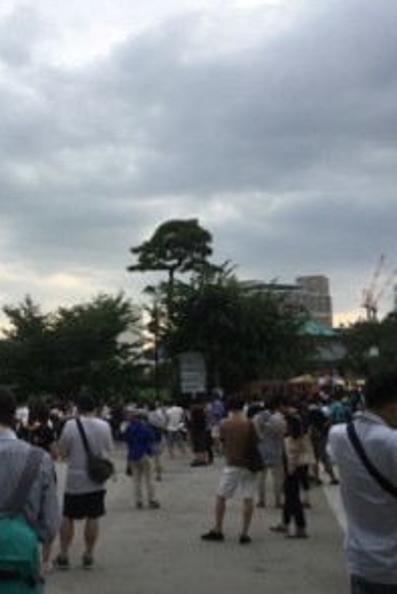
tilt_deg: +7.9
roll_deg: -0.6
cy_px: 292
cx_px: 126
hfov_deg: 30.3
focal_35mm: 44
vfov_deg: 44.5
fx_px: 727
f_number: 2.4
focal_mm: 3.3
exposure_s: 1/574
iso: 25
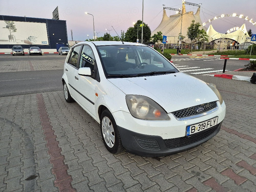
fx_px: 170
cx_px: 128
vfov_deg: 58.9
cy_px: 96
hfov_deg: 73.9
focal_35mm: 23
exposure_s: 1/100
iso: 160
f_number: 1.8
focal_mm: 5.4
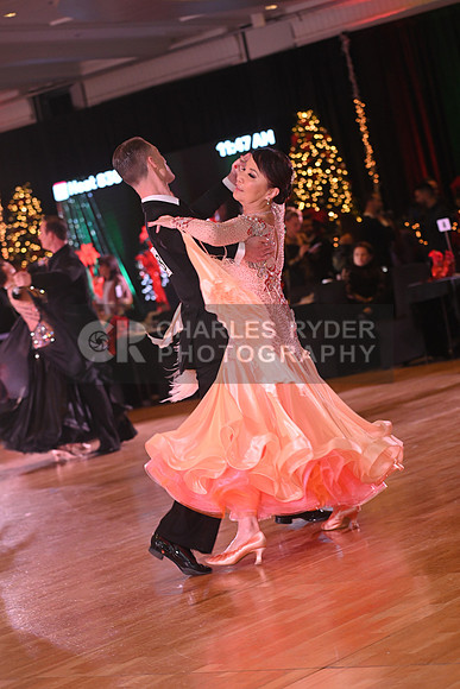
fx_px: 1877
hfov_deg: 14.0
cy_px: 344
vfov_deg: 20.8
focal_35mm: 98
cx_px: 230
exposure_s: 1/200
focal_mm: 98
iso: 2000
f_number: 4.5
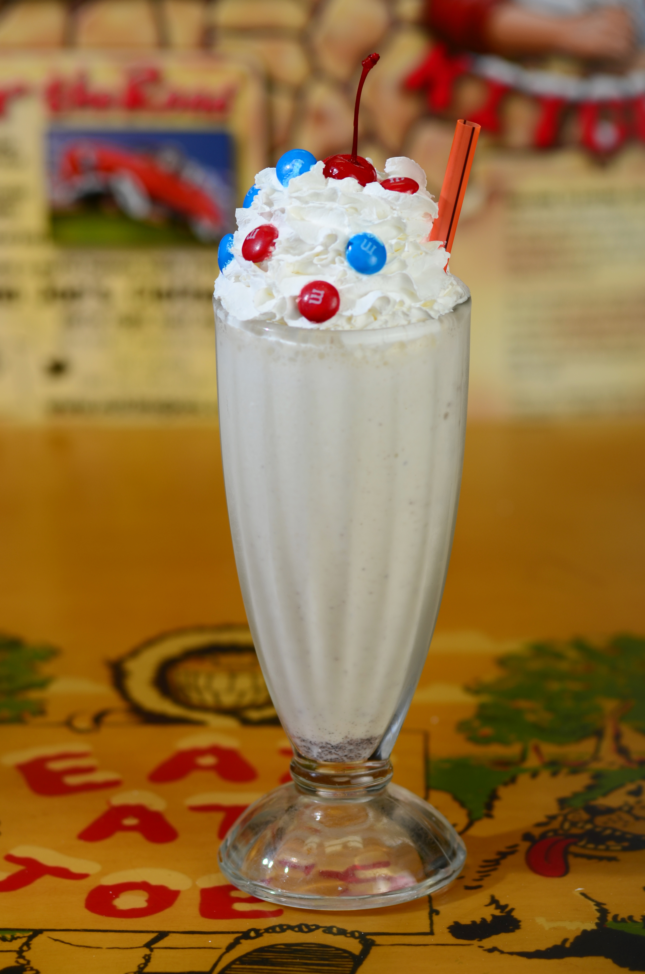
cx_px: 322
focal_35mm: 218
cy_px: 487
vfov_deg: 9.5
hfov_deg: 6.3
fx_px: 5871
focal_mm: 145
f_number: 5
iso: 100
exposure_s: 1/160
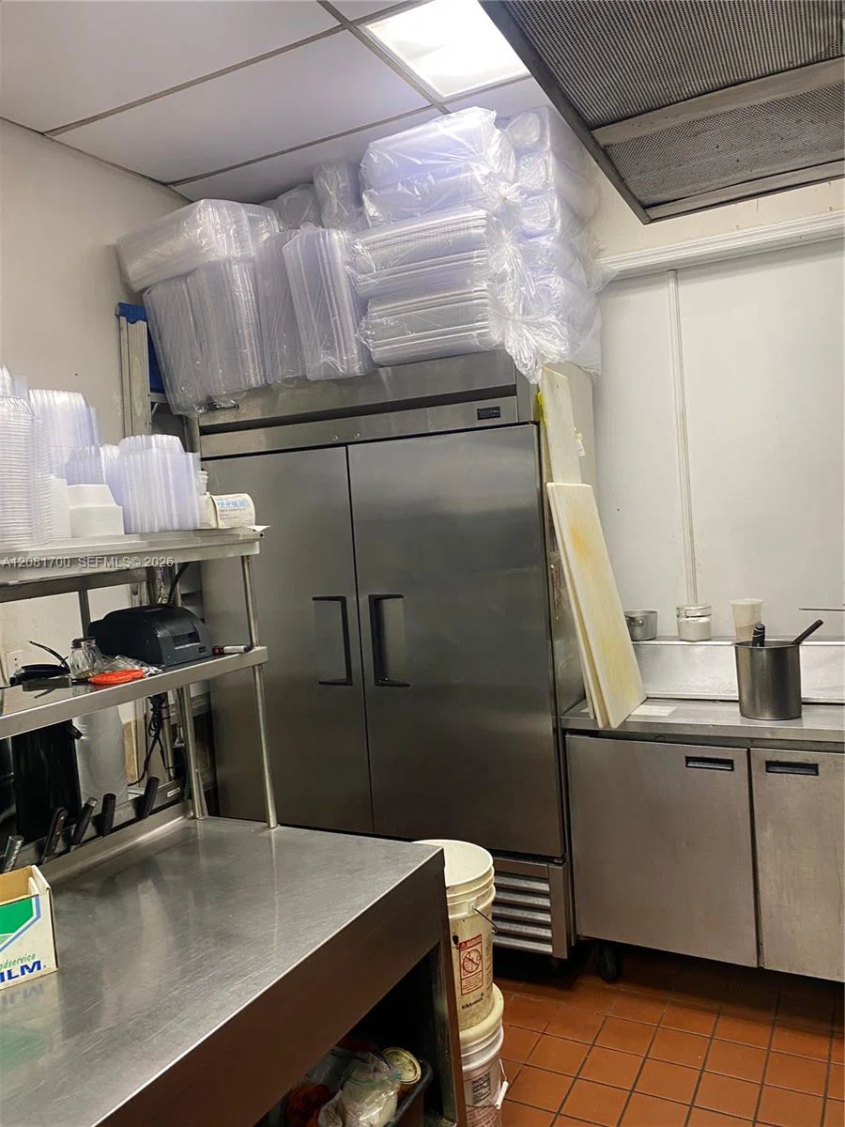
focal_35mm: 26
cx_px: 422
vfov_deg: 67.3
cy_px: 564
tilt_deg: -2.0
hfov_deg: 53.1
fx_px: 846
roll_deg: +4.1
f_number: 1.8
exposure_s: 1/60
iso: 100
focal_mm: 4.25
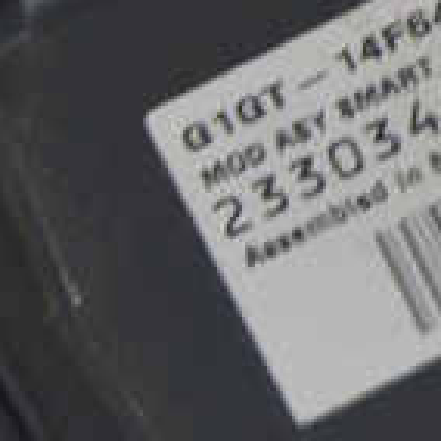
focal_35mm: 504
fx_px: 7265
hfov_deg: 3.5
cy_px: -42
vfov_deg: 3.5
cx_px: 640
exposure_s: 1/20
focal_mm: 55
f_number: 5.6
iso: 400
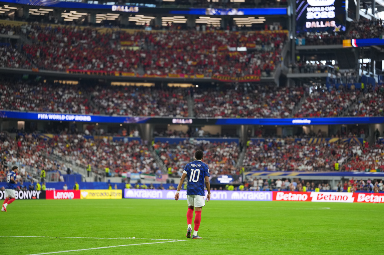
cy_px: 128
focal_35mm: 104
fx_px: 1109
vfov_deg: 13.2
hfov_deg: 19.6
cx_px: 192
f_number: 2
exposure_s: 1/2000
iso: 1250
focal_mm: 104
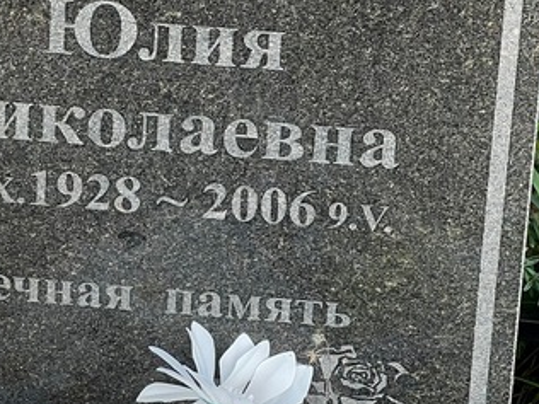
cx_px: 90
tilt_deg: -21.9
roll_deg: -1.6
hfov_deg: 10.1
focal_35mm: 195
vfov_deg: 7.6
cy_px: 38
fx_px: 3036
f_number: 2.8
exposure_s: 1/99
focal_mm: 9
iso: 64
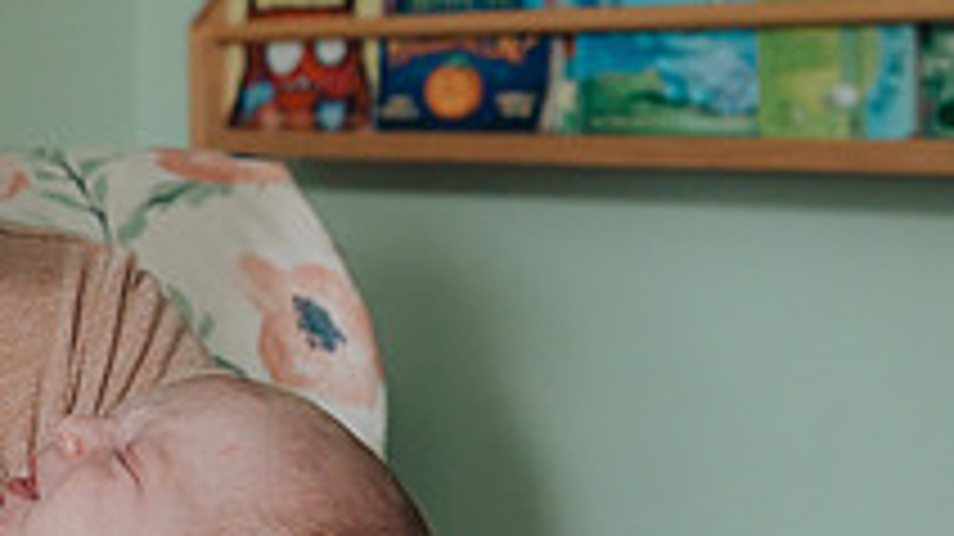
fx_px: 2655
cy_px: 241
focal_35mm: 105
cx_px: -274
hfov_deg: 18.9
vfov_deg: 11.5
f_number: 4
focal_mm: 36
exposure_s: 1/125
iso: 3200
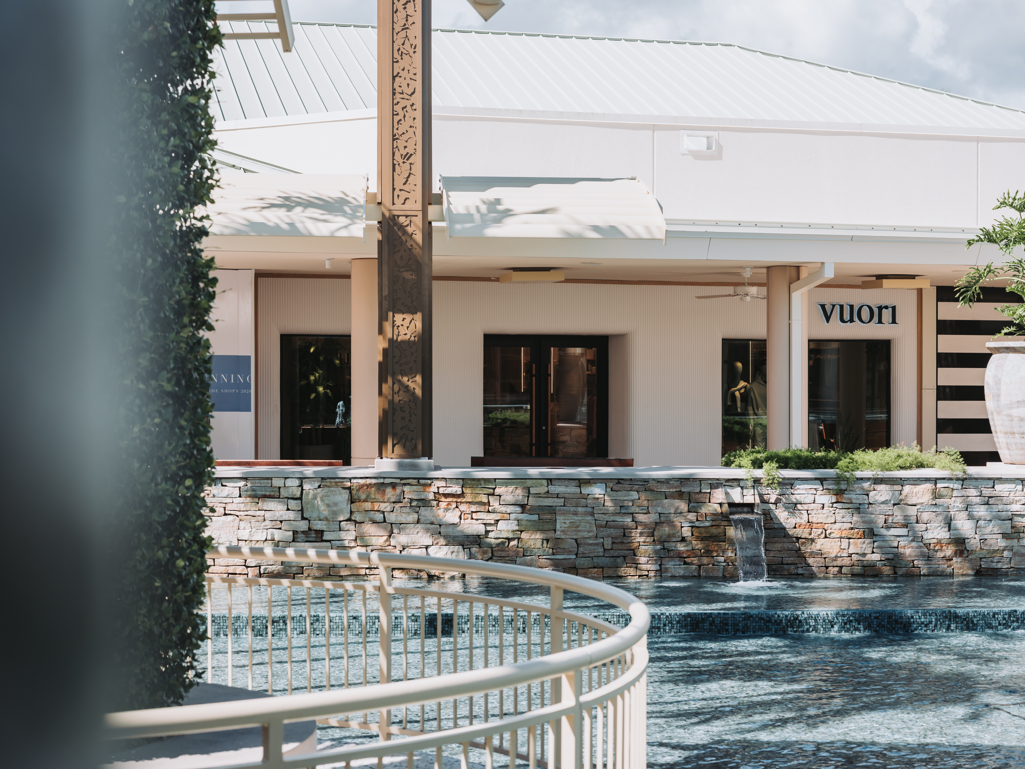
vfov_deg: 23.3
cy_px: 384
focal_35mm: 63
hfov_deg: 30.7
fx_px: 1865
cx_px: 512
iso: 100
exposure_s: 1/400
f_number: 6.4
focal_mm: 80
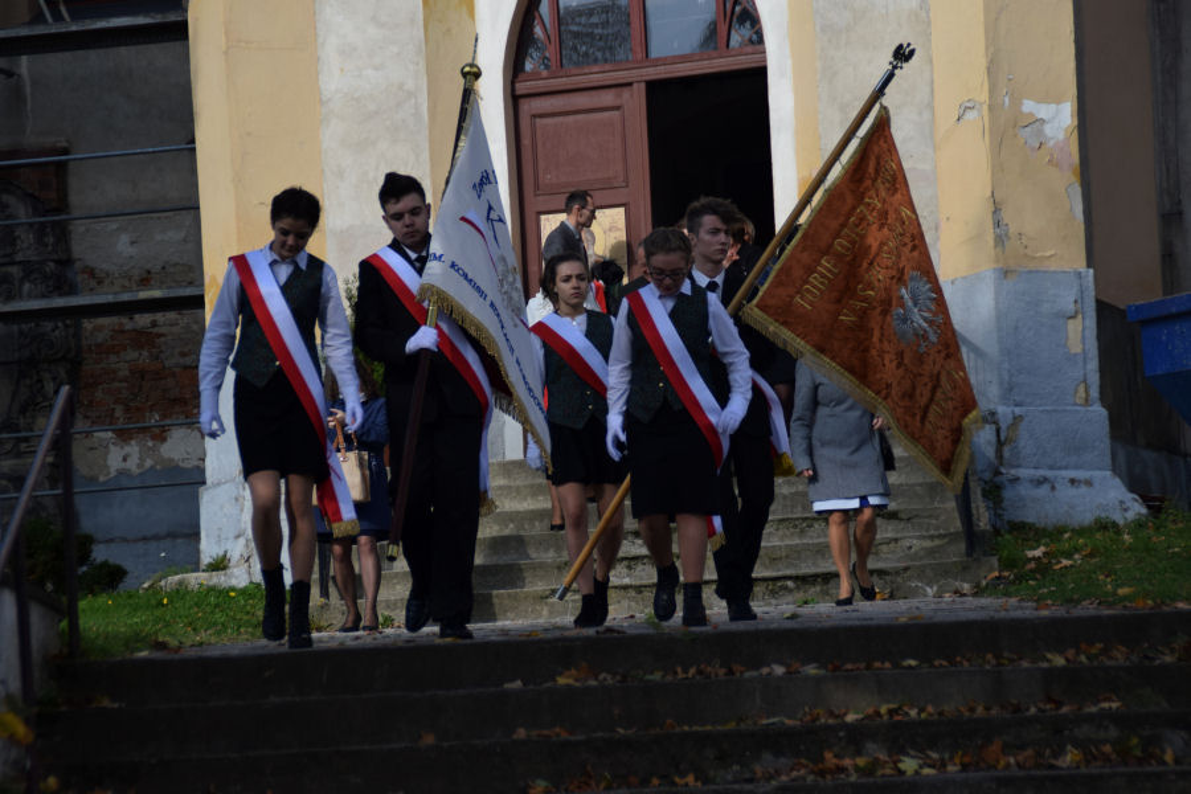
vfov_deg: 9.6
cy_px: 397
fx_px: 4714
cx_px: 596
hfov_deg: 14.4
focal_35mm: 142
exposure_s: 1/1250
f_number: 5.6
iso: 400
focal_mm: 95
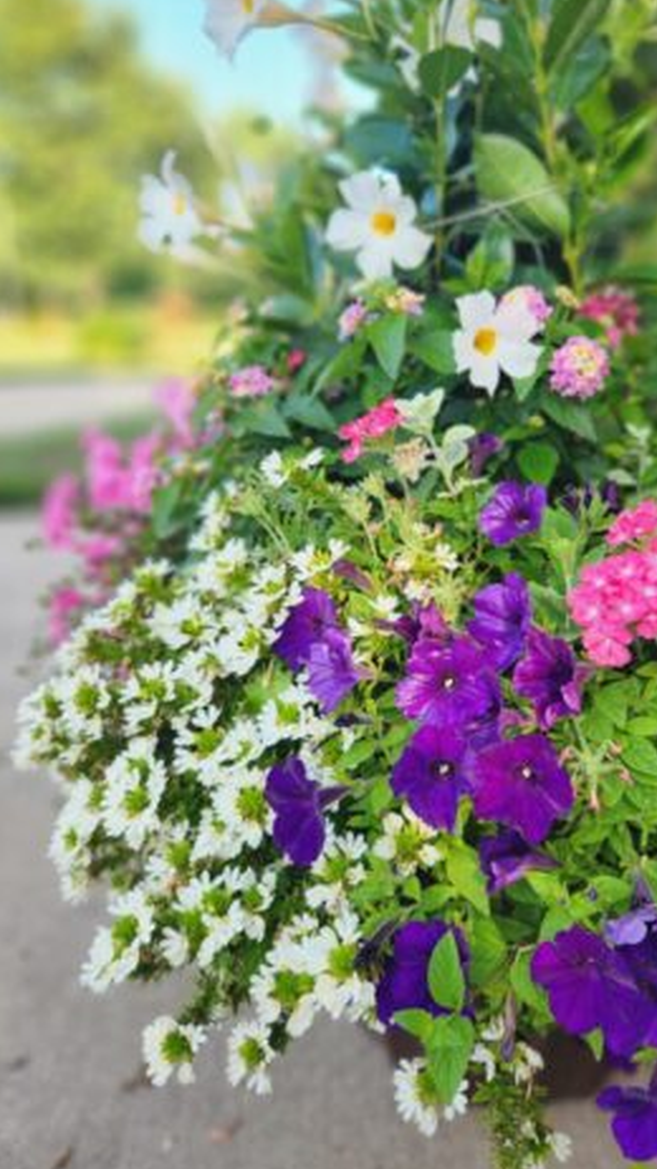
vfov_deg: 71.9
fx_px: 806
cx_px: 445
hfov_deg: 43.6
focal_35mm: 26
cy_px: 578
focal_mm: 5.4
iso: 20
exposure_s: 1/241
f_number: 1.8
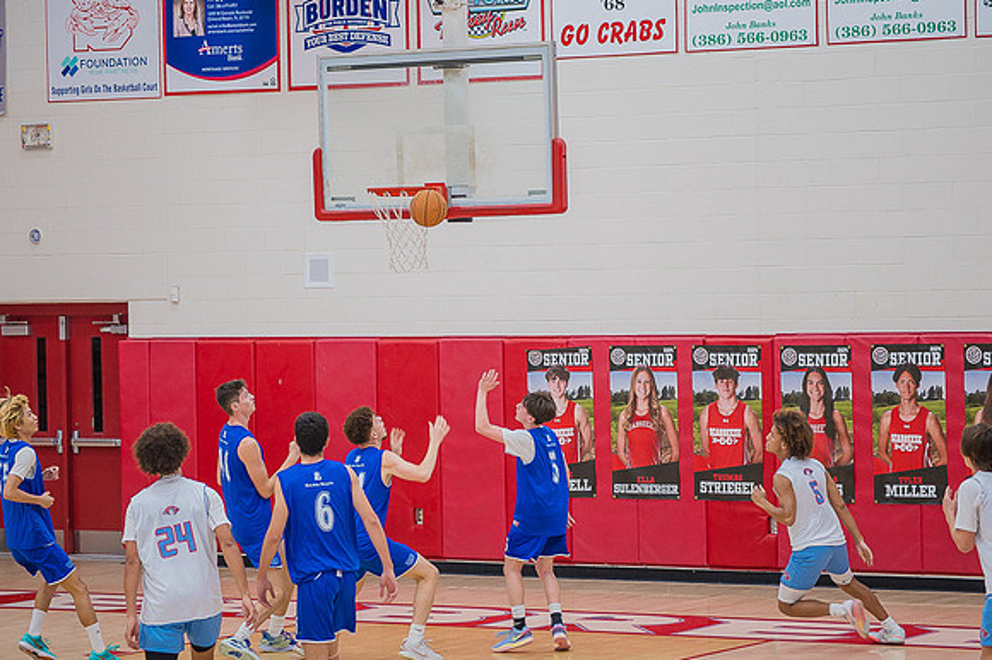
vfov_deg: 10.4
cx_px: 496
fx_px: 3641
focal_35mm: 132
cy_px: 330
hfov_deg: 15.5
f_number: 4.8
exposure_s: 1/250
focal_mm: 120
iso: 1000
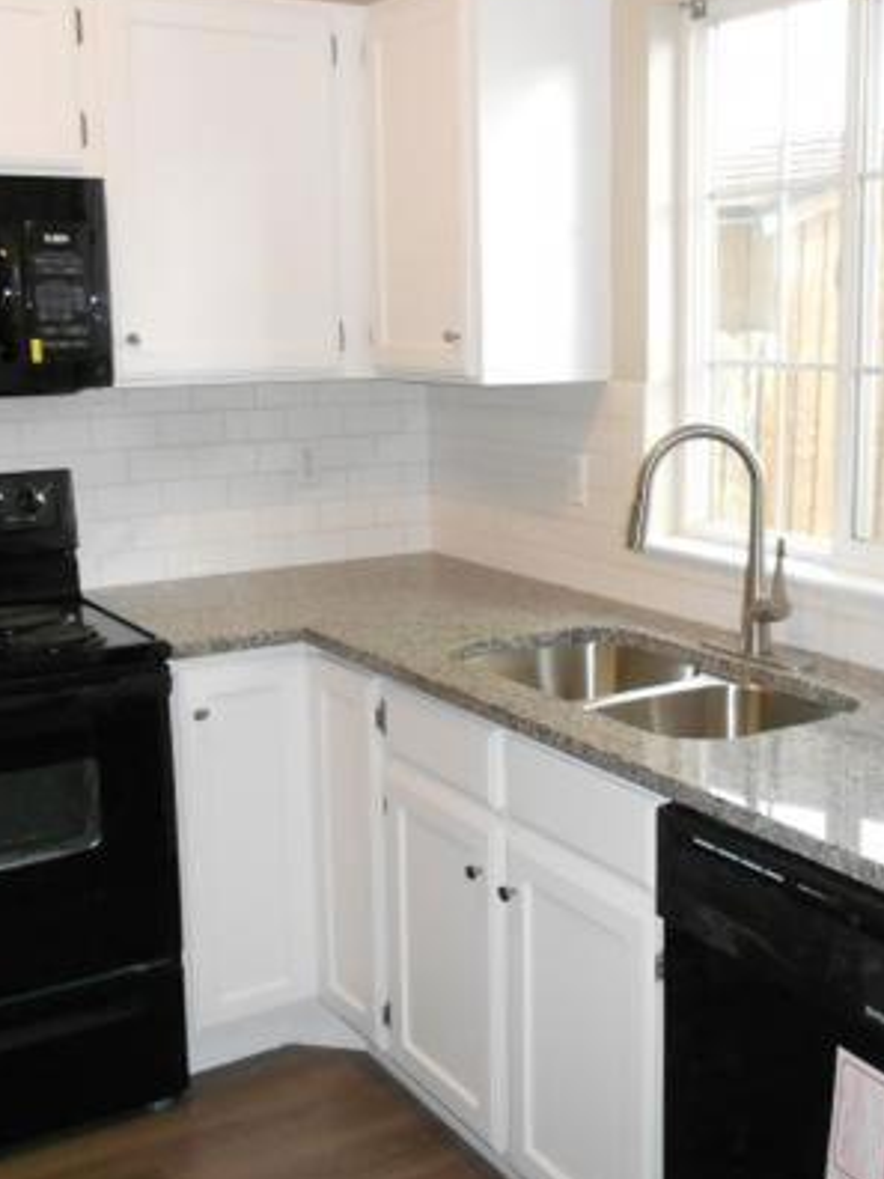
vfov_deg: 44.7
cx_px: 536
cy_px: 530
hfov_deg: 34.2
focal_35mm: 42
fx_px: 1430
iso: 250
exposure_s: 1/25
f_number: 3.2
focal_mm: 4.6
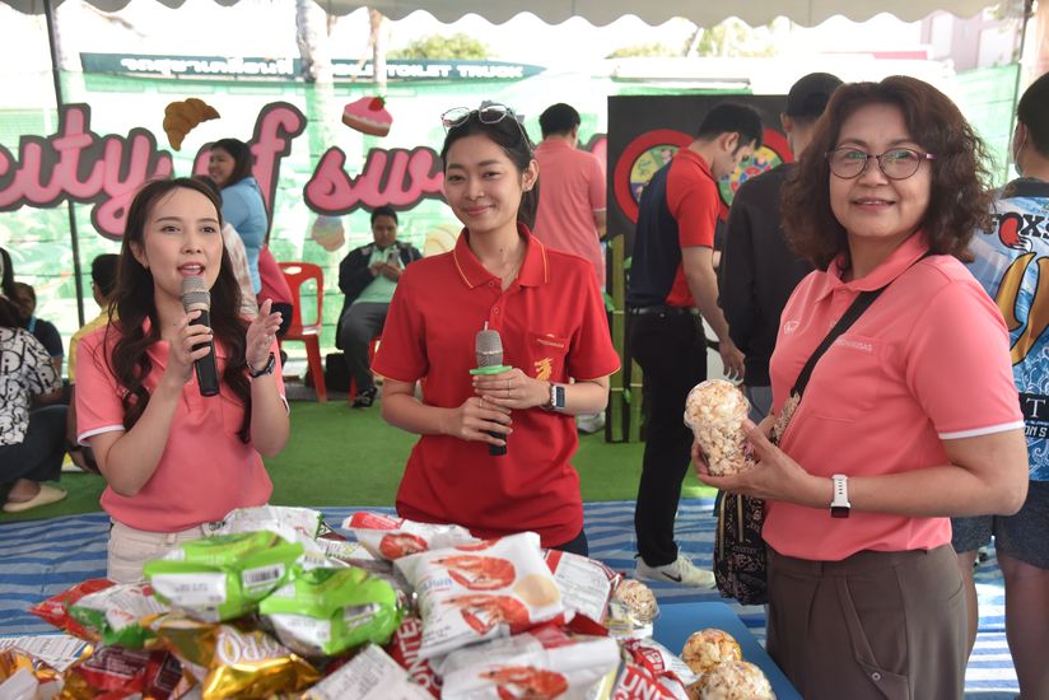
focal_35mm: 38
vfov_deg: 35.1
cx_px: 524
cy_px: 350
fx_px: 1108
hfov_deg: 50.7
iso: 1250
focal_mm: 38
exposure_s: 1/500
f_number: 4
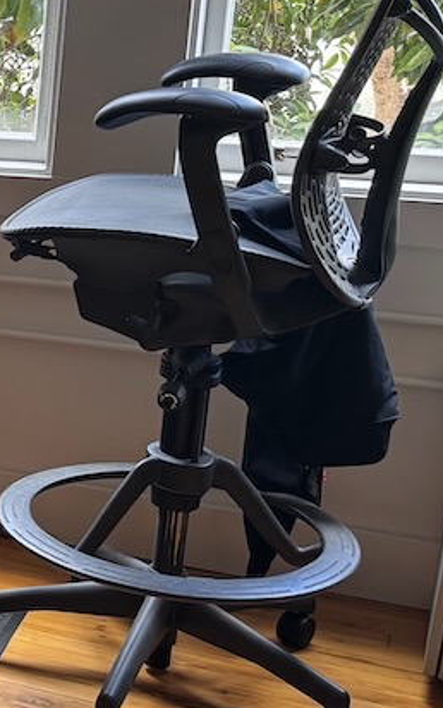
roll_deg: +1.7
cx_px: -512
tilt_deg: -16.0
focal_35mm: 79
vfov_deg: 26.1
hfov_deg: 13.5
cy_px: 339
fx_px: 1524
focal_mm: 6.76
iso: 200
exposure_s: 1/121
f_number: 1.78
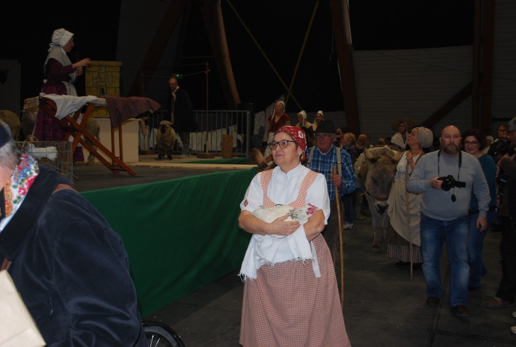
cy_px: 174
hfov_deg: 53.0
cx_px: 258
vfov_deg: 37.0
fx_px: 517
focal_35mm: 36
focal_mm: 24
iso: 200
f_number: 4.2
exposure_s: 1/60
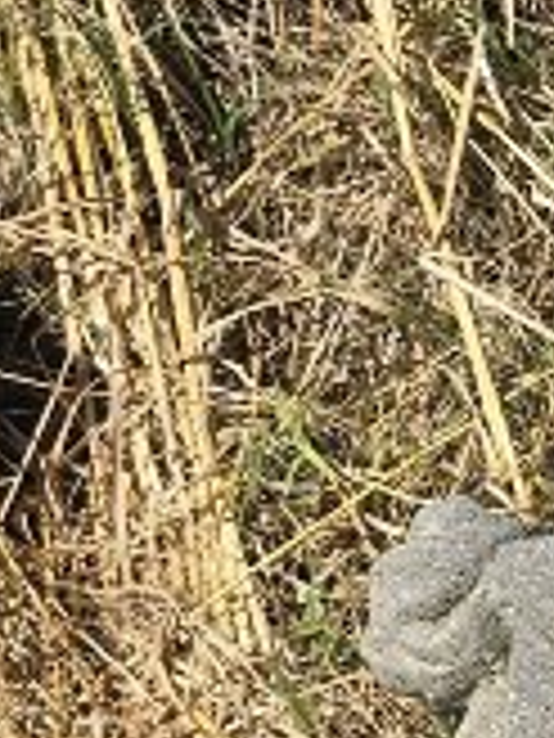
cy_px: 810
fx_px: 3585
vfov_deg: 11.6
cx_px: 2004
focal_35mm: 168
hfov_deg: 7.2
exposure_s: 1/1008
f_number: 1.7
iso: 12
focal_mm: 6.3
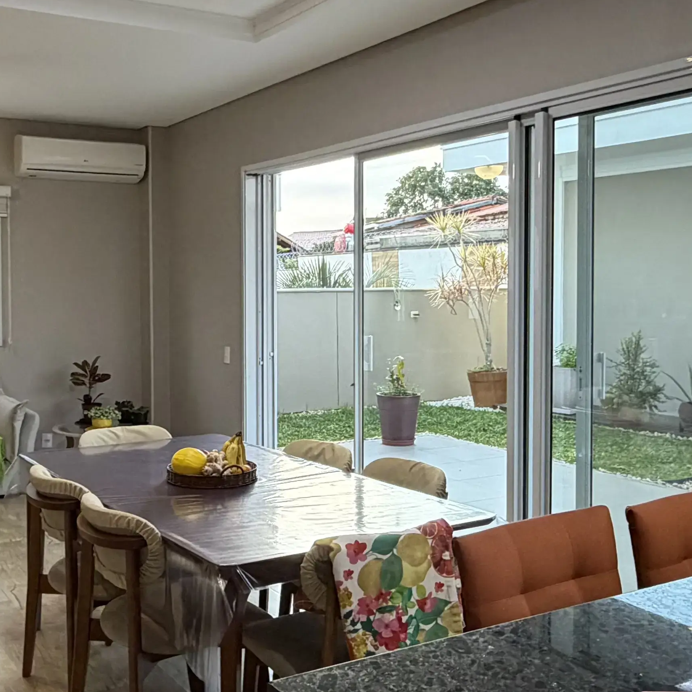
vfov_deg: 40.9
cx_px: 268
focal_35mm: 41
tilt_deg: -1.9
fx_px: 927
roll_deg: +0.4
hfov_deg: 40.7
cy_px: 327
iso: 250
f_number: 2.2
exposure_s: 1/60
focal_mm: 2.22
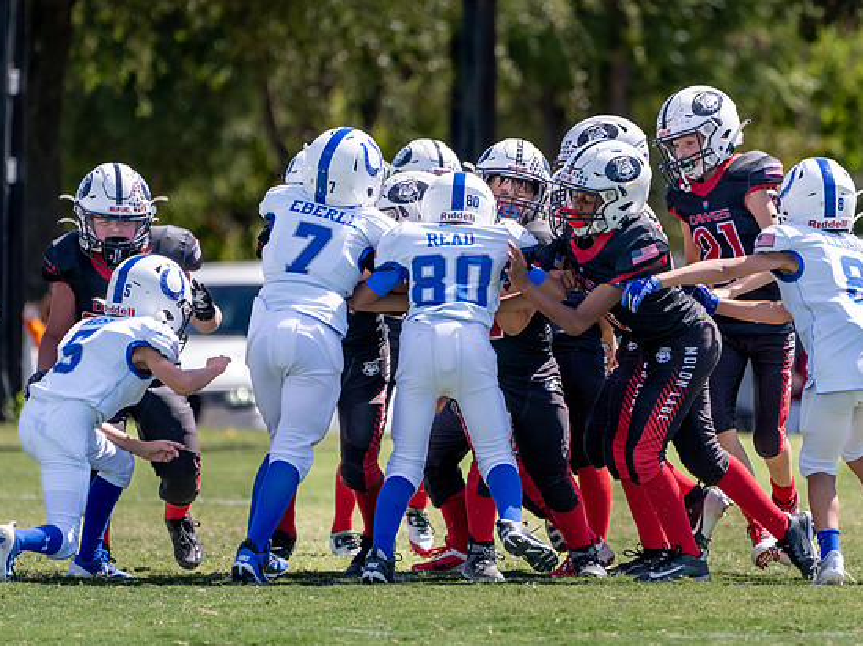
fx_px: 14575
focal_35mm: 585
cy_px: 285
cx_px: 544
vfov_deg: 2.5
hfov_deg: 3.4
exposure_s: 1/1000
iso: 320
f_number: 5.6
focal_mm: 400
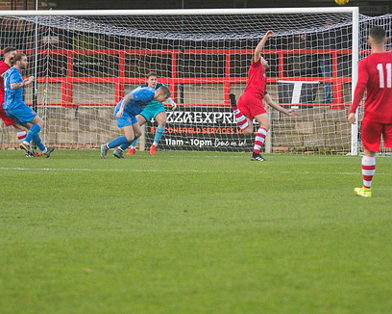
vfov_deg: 4.5
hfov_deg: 5.7
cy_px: 89
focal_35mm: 341
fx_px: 3954
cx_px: 230
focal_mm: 135
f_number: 2.8
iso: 2000
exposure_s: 1/2000
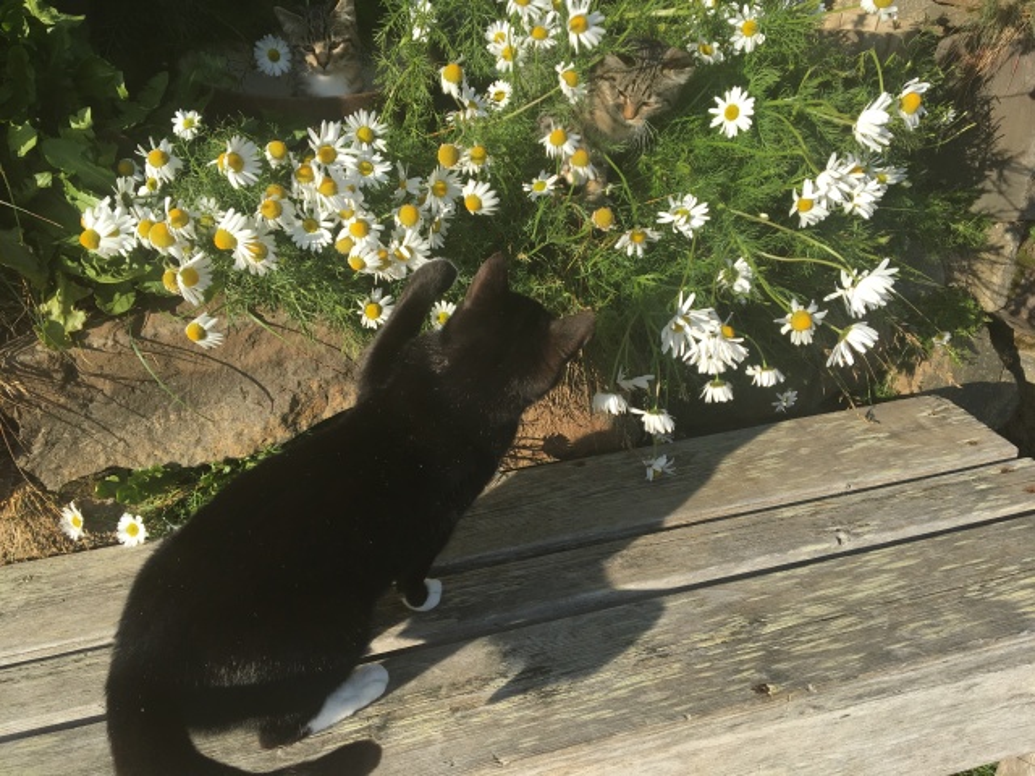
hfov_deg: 61.7
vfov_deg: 48.2
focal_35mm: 29
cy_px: 388
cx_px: 518
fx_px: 867
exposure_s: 1/927
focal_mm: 4.15
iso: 25
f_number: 2.2
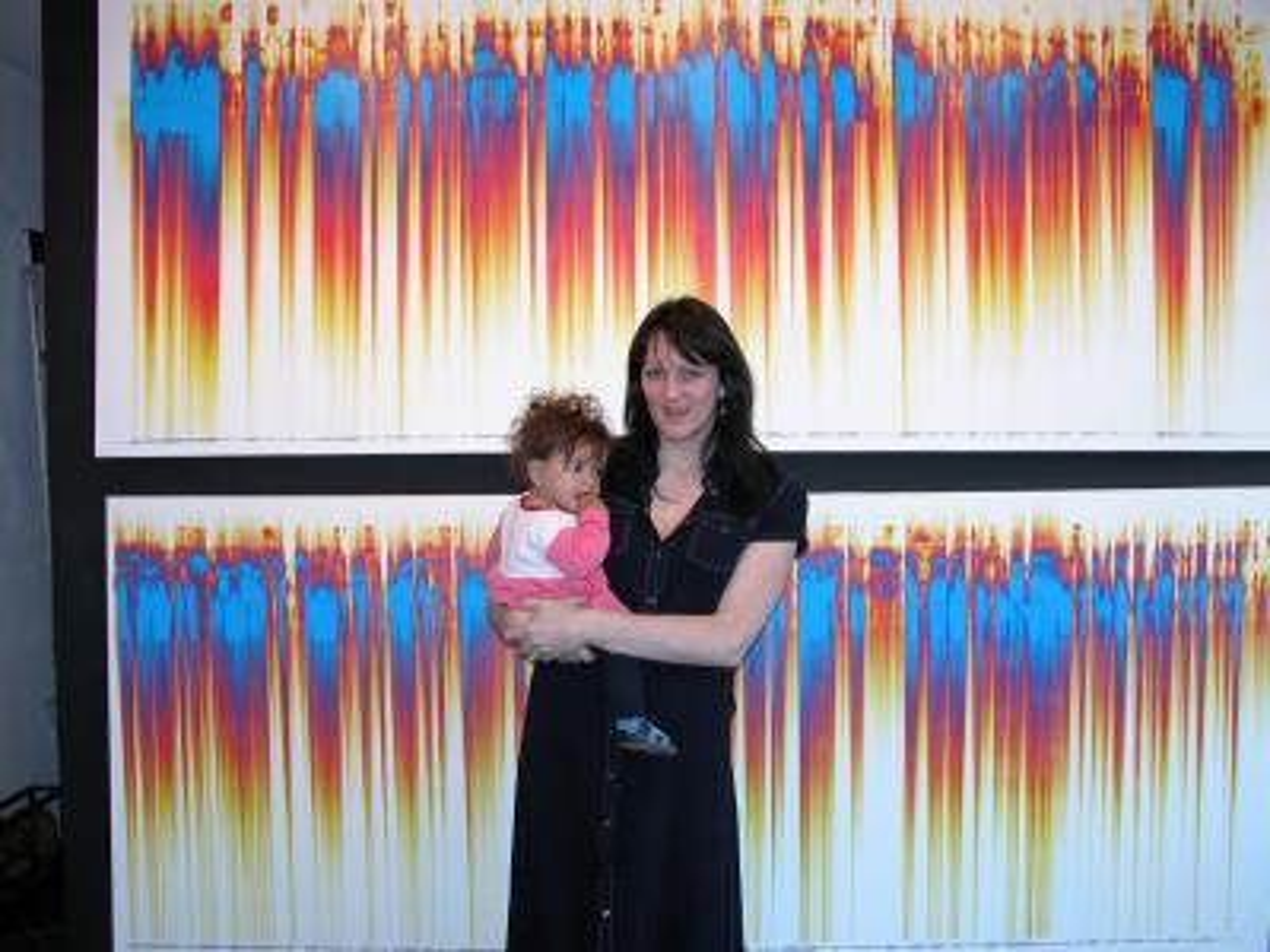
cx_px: 635
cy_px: 476
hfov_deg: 52.6
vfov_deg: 40.7
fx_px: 1284
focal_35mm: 35
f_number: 3.2
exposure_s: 1/54.7
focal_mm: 8.9
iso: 100
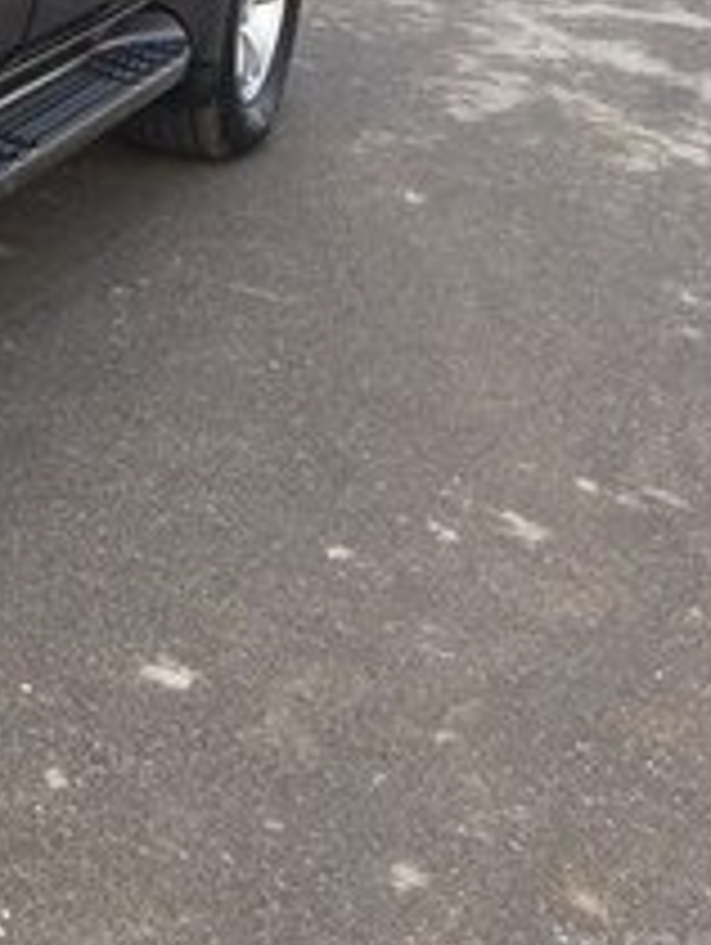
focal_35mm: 91
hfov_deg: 14.3
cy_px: -74
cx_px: -572
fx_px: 2487
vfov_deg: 20.6
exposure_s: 1/278
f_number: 2.2
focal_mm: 4.15
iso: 32
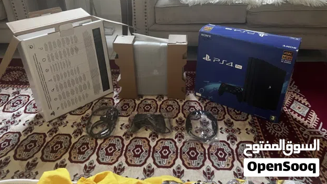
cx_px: 165
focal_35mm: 29
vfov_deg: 39.8
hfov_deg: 66.0
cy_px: 64
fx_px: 252
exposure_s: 1/60
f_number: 1.5
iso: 250
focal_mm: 5.7
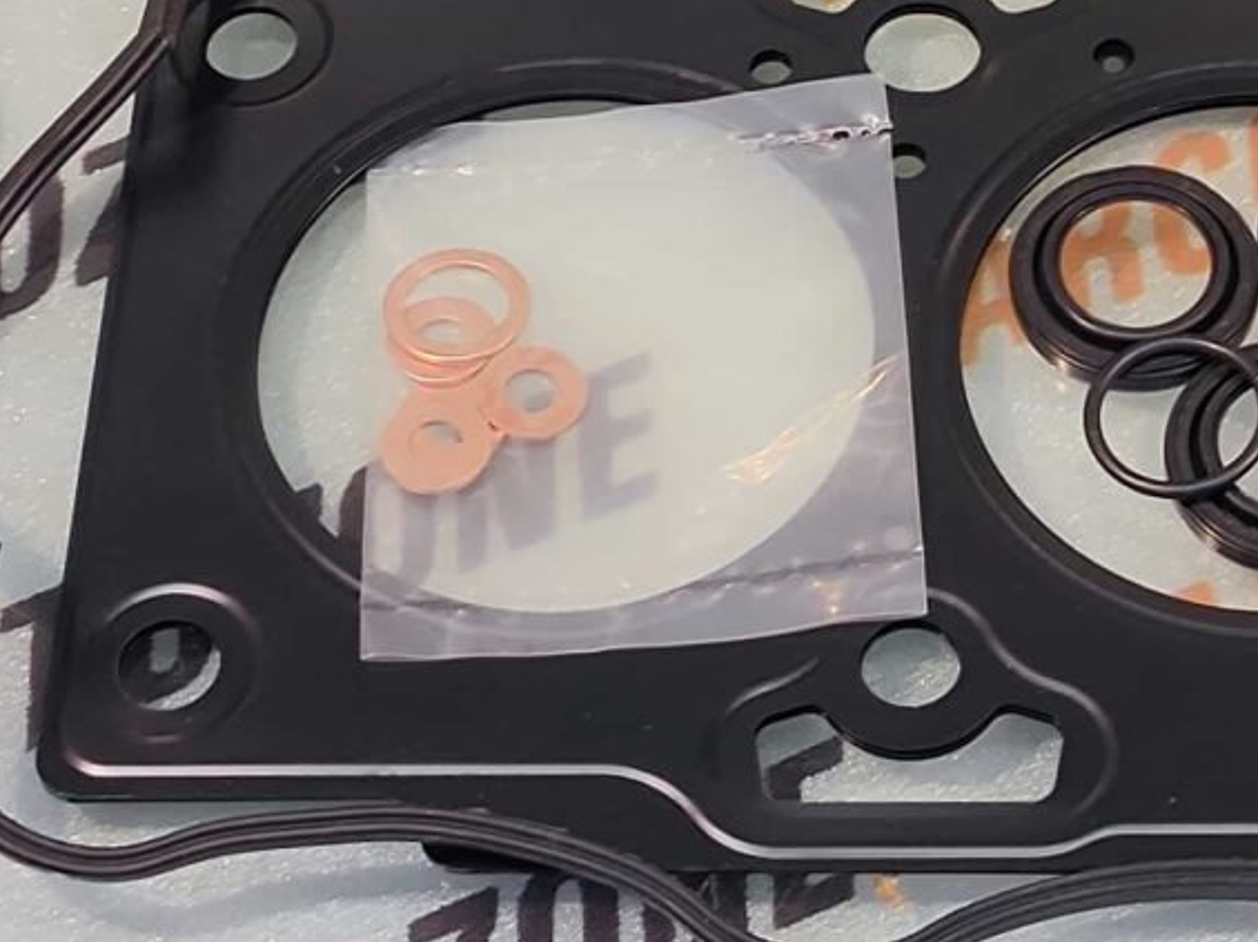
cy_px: 171
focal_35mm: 77
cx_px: 1118
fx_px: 2797
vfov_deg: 18.9
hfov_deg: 24.7
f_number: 1.79
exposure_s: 1/33
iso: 126
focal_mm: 4.74
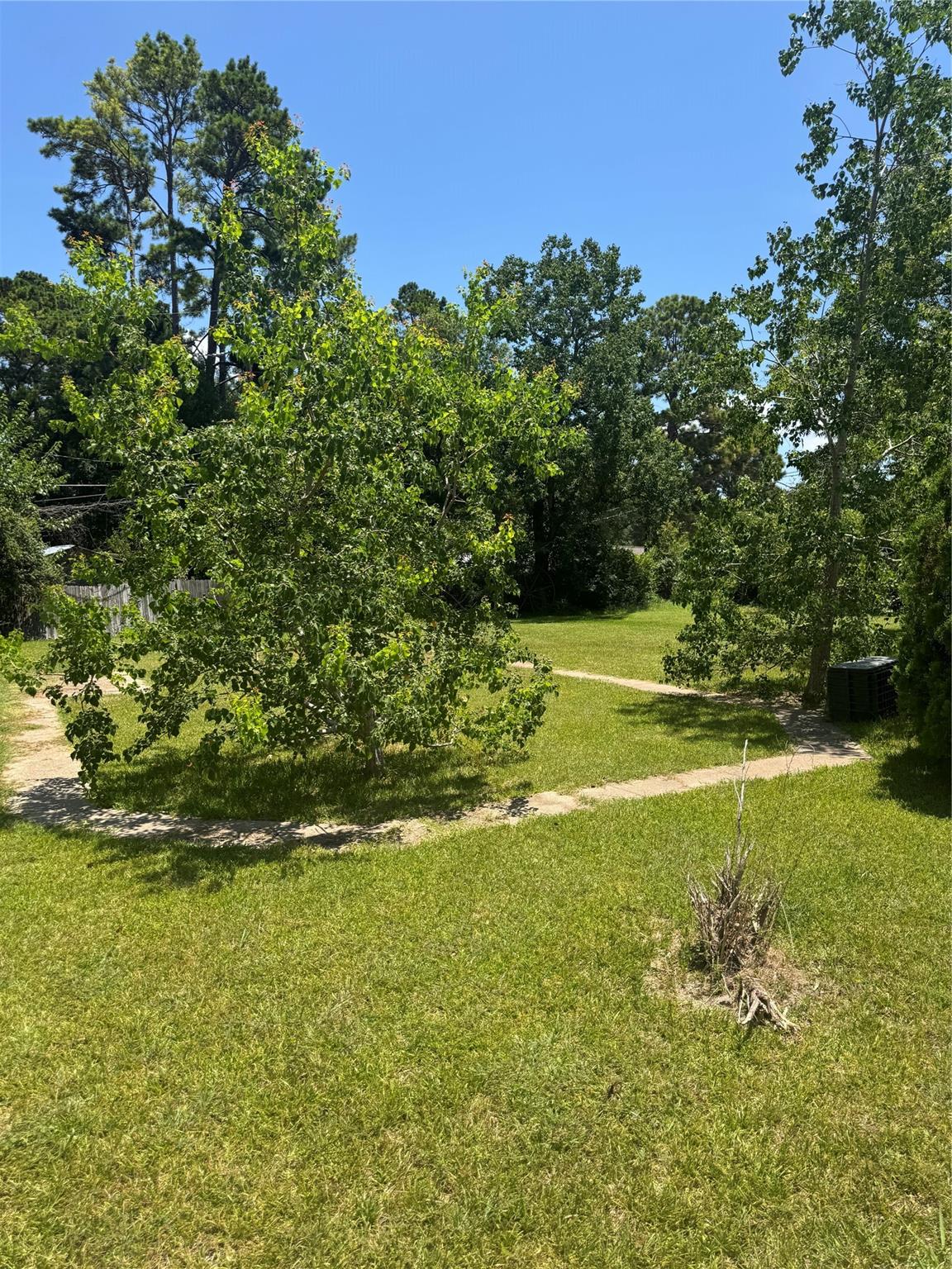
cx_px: 476
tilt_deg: -3.7
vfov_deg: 71.6
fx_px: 880
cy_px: 634
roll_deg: -1.1
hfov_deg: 56.8
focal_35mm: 24
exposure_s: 1/2710
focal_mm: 6.76
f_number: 1.78
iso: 80
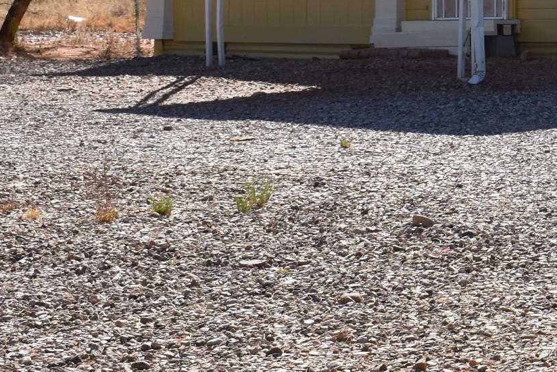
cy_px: -47
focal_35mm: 131
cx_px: 833
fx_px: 2027
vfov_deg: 10.3
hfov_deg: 14.6
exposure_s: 1/200
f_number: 10
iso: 100
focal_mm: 24
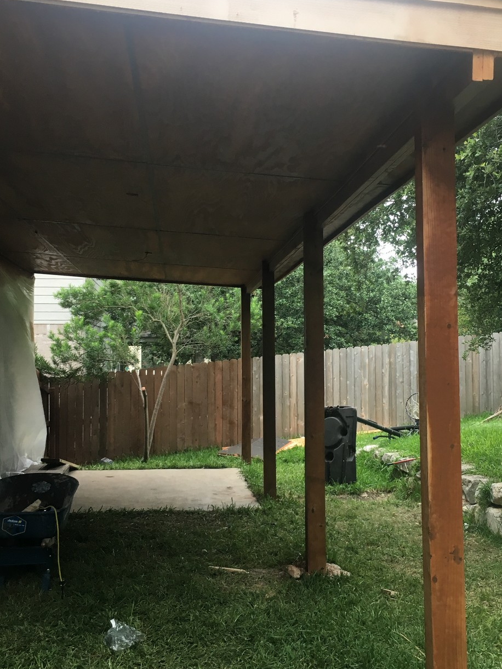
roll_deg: -1.0
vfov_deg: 49.0
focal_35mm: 38
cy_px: 330
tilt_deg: +3.5
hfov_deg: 37.7
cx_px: 285
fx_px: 735
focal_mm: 4.15
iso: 25
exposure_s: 1/30
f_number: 2.2
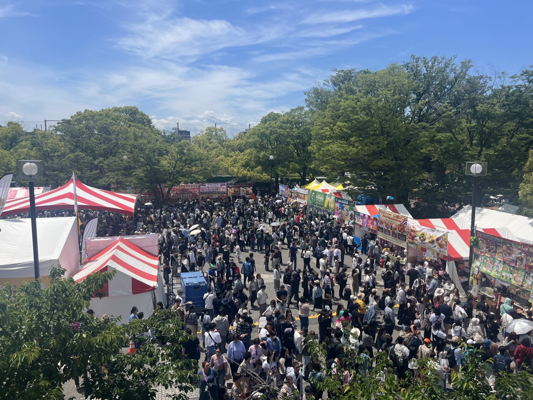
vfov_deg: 53.1
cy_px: 200
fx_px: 400
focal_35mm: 26
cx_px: 266
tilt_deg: -6.3
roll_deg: +0.1
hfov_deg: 67.3
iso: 50
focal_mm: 5.1
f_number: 1.6
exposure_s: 1/3521
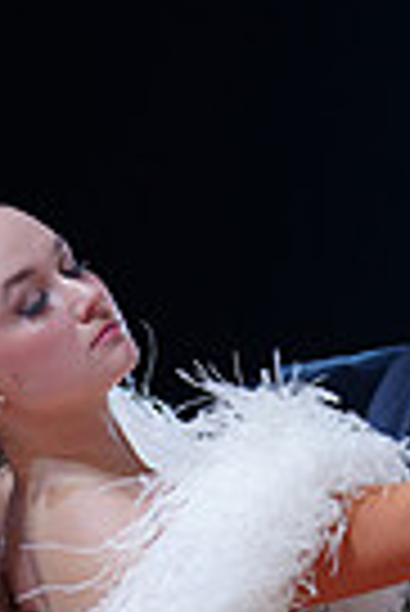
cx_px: 286
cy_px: 990
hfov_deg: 3.1
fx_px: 7497
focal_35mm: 440
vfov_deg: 4.6
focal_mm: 103
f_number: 2.8
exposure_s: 1/500
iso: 500
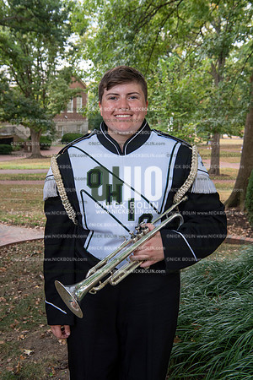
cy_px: 190
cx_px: 126
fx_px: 474
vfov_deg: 43.6
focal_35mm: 45
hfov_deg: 29.9
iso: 500
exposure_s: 1/100
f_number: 8
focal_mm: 45
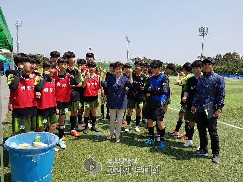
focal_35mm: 26
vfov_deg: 53.1
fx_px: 183
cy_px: 91
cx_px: 122
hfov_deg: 67.3
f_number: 1.7
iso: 50
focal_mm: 4.2
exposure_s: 1/2104
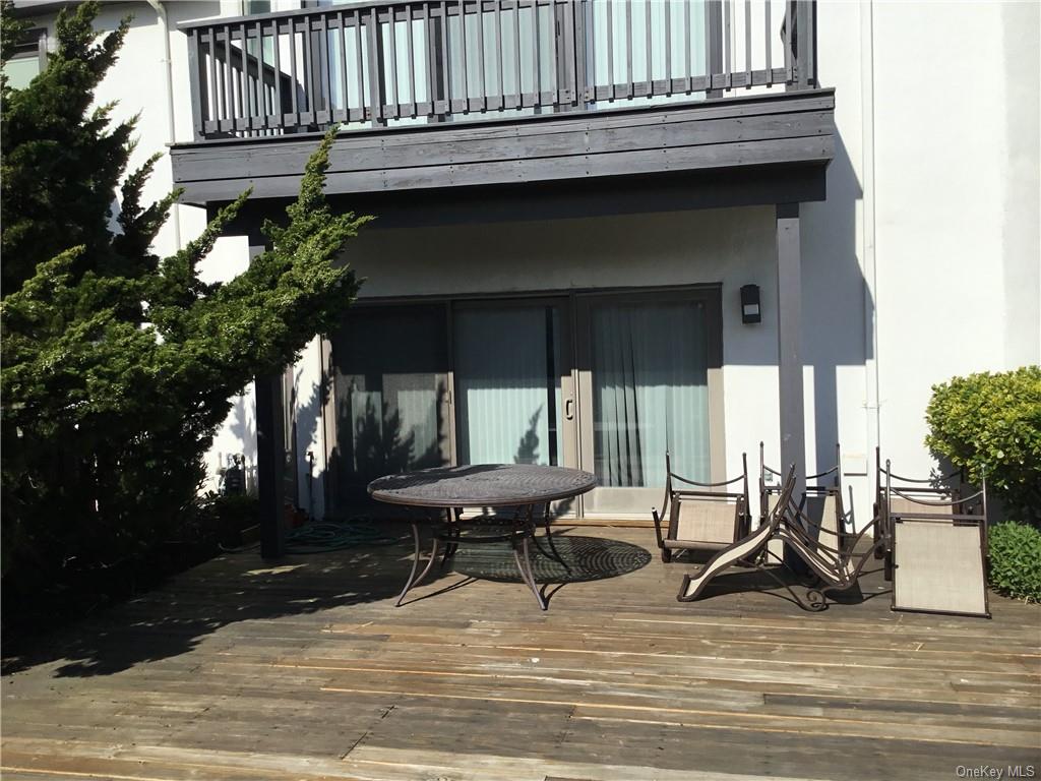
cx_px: 520
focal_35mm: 31
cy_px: 390
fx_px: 932
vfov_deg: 45.4
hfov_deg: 58.4
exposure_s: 1/2146
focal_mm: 3.3
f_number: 2.4
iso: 25
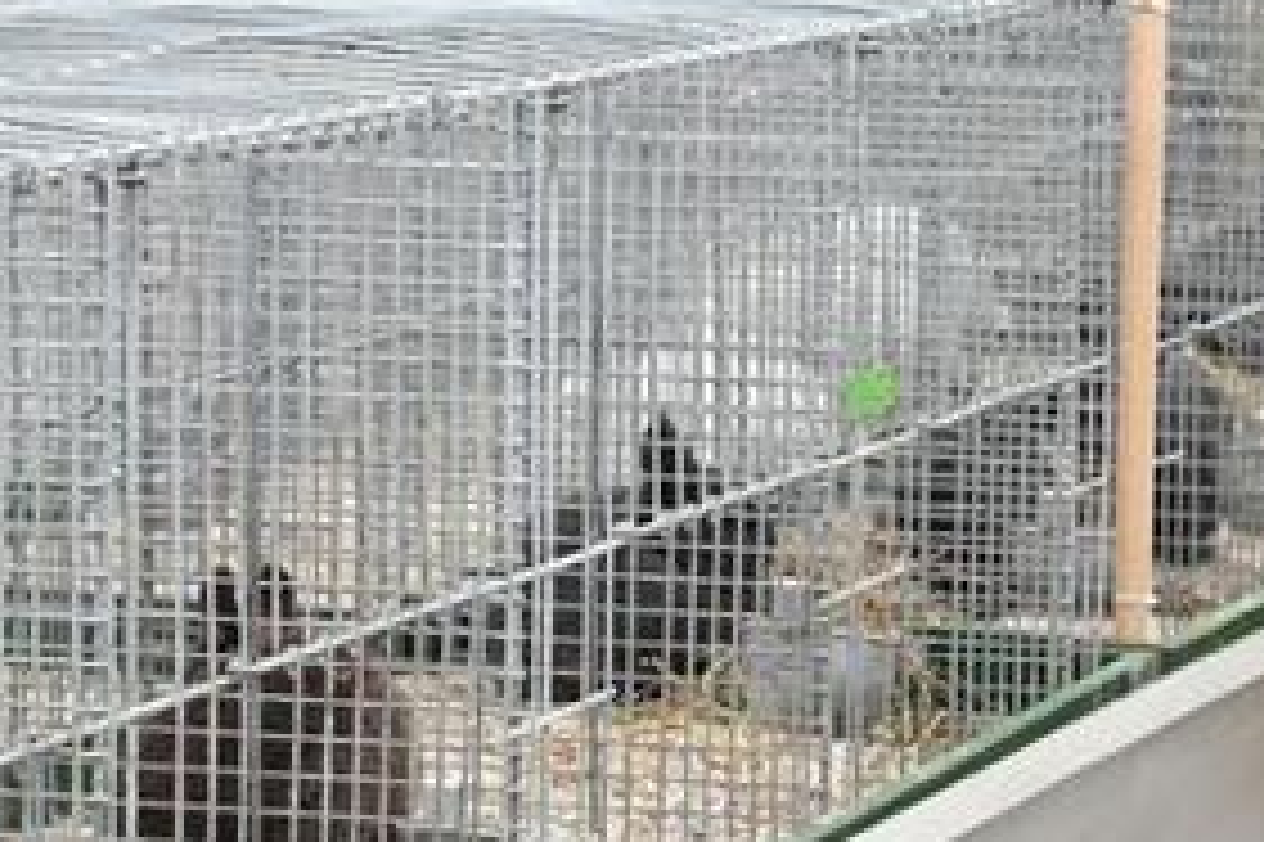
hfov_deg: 10.5
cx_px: 1188
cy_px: 498
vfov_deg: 7.1
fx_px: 6807
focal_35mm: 194
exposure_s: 1/100
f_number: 5
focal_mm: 55
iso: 1250
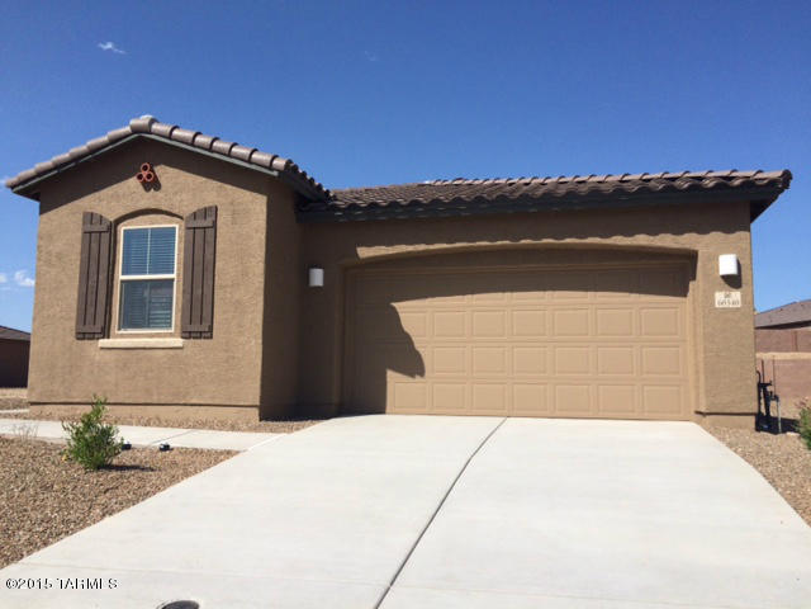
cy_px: 304
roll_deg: -0.2
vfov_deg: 48.2
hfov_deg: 61.7
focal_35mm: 29
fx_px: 679
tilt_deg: +5.5
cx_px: 406
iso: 32
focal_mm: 4.15
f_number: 2.2
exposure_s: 1/3731
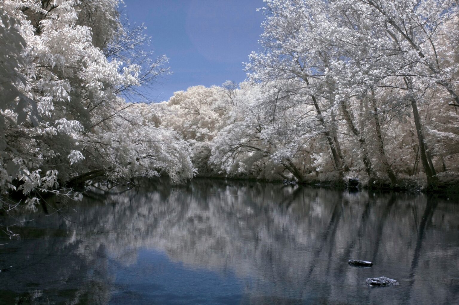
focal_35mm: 48
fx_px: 611
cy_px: 152
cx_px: 230
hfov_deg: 41.1
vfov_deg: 28.0
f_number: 10
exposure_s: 1/400
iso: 200
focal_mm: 32
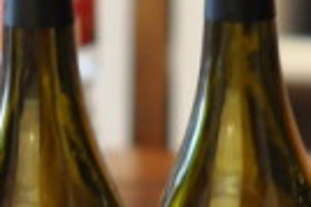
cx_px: 432
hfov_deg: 5.9
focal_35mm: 348
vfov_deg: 3.9
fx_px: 3003
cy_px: 301
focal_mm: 50
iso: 1600
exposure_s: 1/30
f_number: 2.8
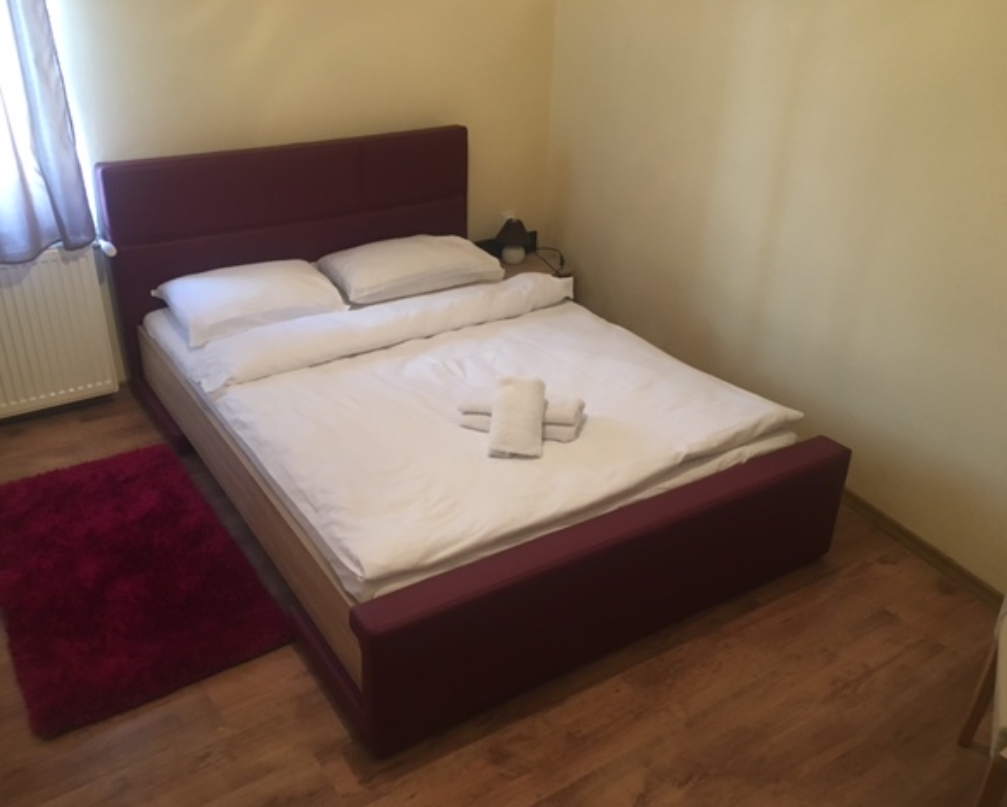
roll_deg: -1.2
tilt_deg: -28.4
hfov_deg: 57.1
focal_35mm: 31
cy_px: 409
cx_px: 462
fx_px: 925
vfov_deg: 47.2
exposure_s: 1/33
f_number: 2.2
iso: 200
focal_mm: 4.15
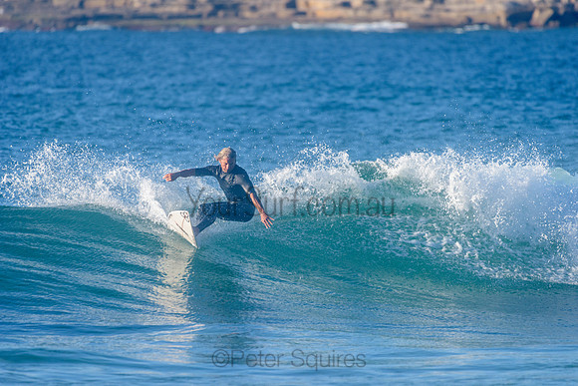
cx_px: 289
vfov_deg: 2.7
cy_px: 193
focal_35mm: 500
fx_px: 8034
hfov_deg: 4.1
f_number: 5.6
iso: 360
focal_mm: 500
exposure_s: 1/2000
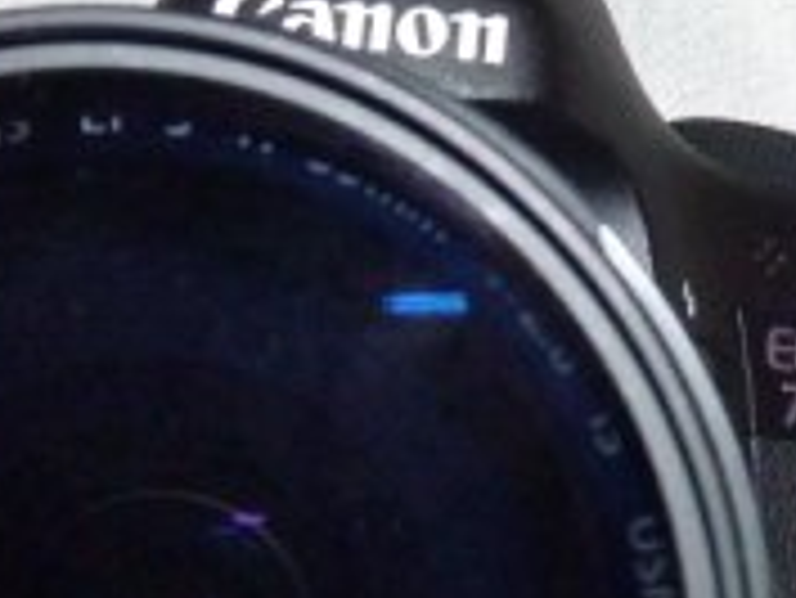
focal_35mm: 122
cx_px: 148
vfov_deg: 12.1
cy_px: 459
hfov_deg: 16.0
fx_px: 2807
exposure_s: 1/30
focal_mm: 4.8
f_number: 2.8
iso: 400
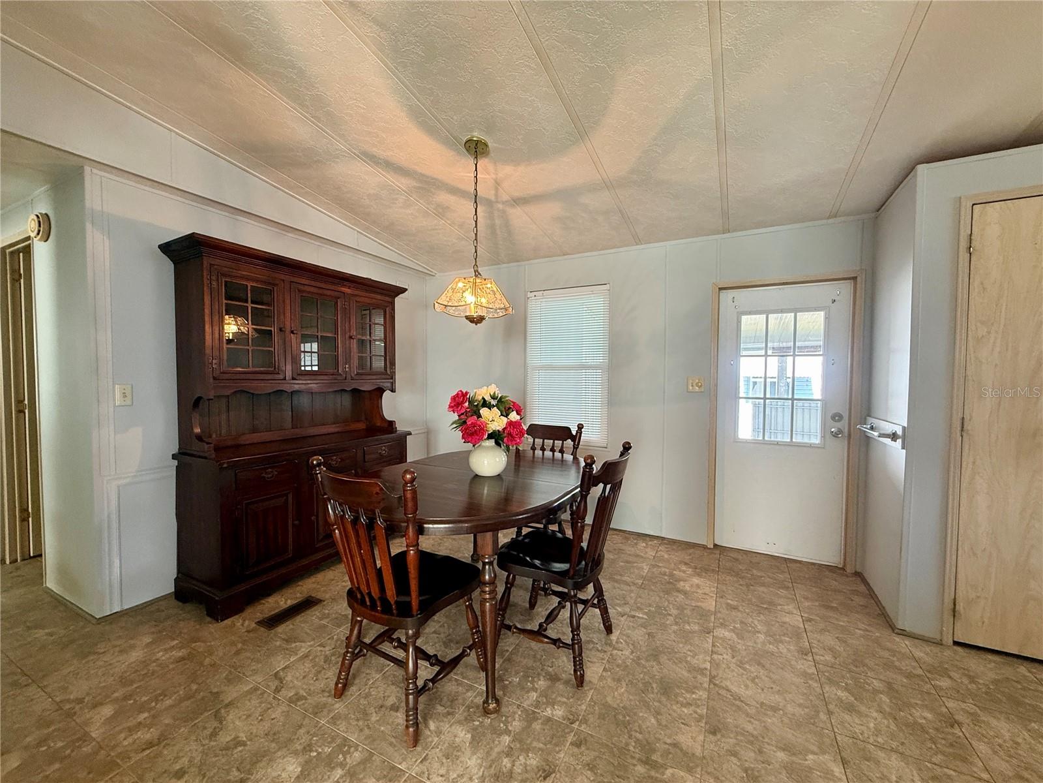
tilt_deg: -2.1
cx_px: 522
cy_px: 392
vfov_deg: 85.7
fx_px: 422
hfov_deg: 102.1
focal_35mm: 14
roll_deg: -0.2
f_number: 2.2
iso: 200
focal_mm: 2.22
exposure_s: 1/60
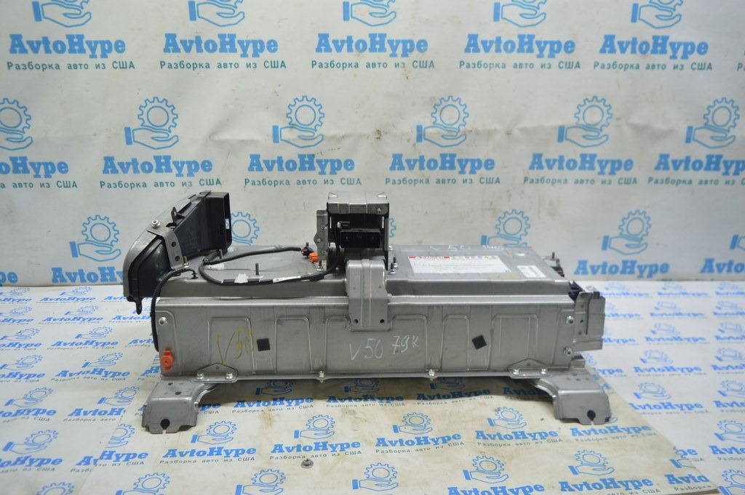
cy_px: 248
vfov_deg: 47.9
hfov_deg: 67.4
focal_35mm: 27
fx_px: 558
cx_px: 372
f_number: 3.5
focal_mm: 18
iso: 400
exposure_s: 1/40
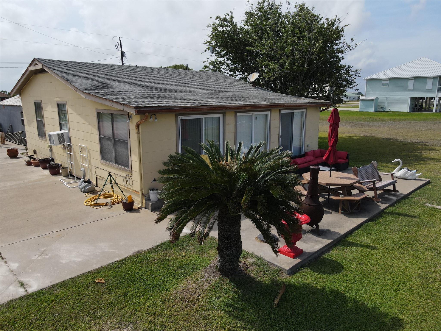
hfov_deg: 71.6
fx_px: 306
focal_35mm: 24
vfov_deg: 56.8
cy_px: 166
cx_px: 220
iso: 100
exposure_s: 1/1000
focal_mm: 4.5
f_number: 2.8
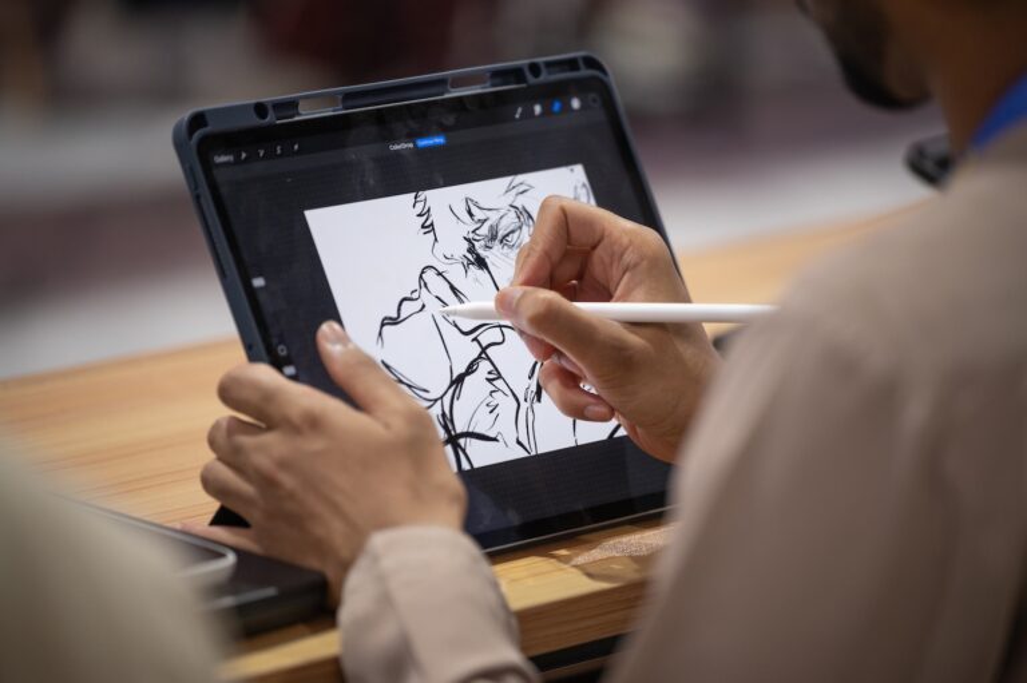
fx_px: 5702
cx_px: 514
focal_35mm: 200
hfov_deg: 10.3
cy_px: 342
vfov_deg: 6.9
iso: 2000
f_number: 2.8
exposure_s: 1/125
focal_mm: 200
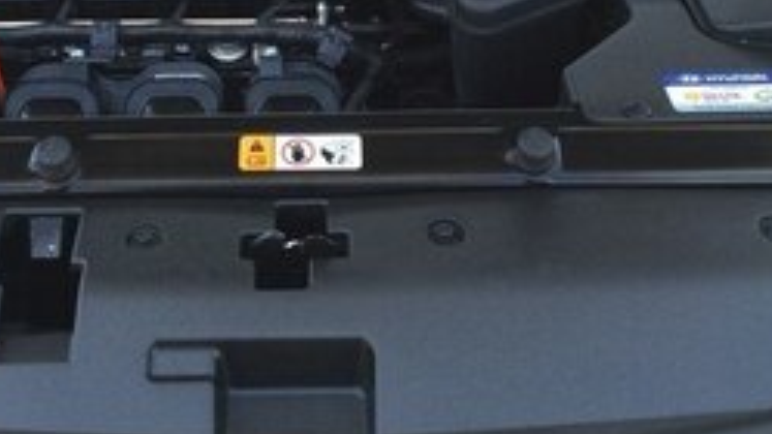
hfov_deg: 33.2
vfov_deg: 18.2
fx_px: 1289
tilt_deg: -29.6
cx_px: 285
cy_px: -81
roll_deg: +1.8
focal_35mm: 63
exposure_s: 1/182
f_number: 2.2
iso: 32
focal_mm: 4.15
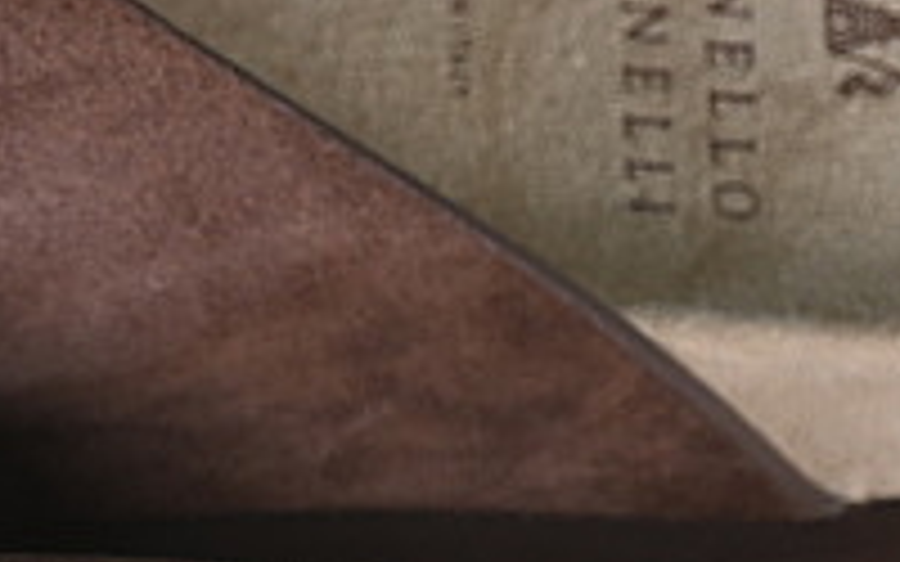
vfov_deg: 3.2
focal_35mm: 412
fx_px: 10106
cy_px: 809
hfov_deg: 5.1
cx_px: -212
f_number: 6.3
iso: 160
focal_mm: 50
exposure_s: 1/60
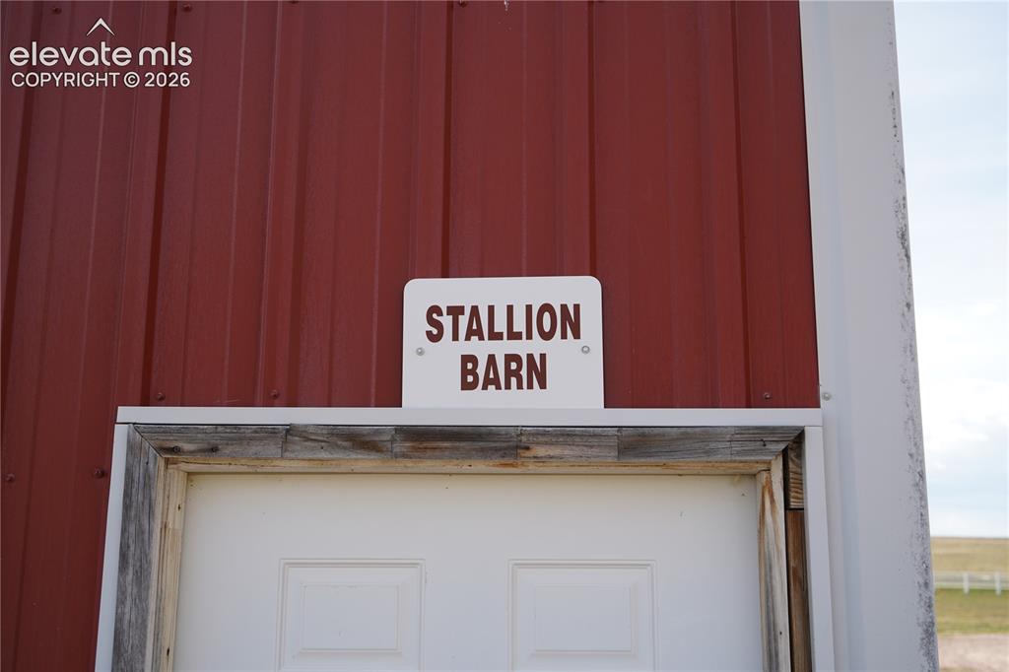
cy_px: 336
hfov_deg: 49.6
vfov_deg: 34.2
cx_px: 504
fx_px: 1093
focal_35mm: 39
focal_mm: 39
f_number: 5
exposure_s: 1/250
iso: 100
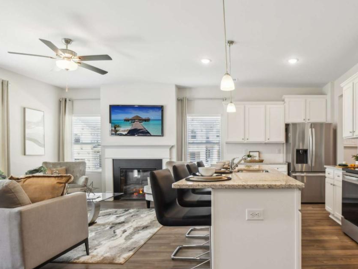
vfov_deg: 60.7
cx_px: 247
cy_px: 157
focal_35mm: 22
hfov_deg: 73.4
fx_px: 227
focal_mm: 16
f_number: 8
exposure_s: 1/20
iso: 400
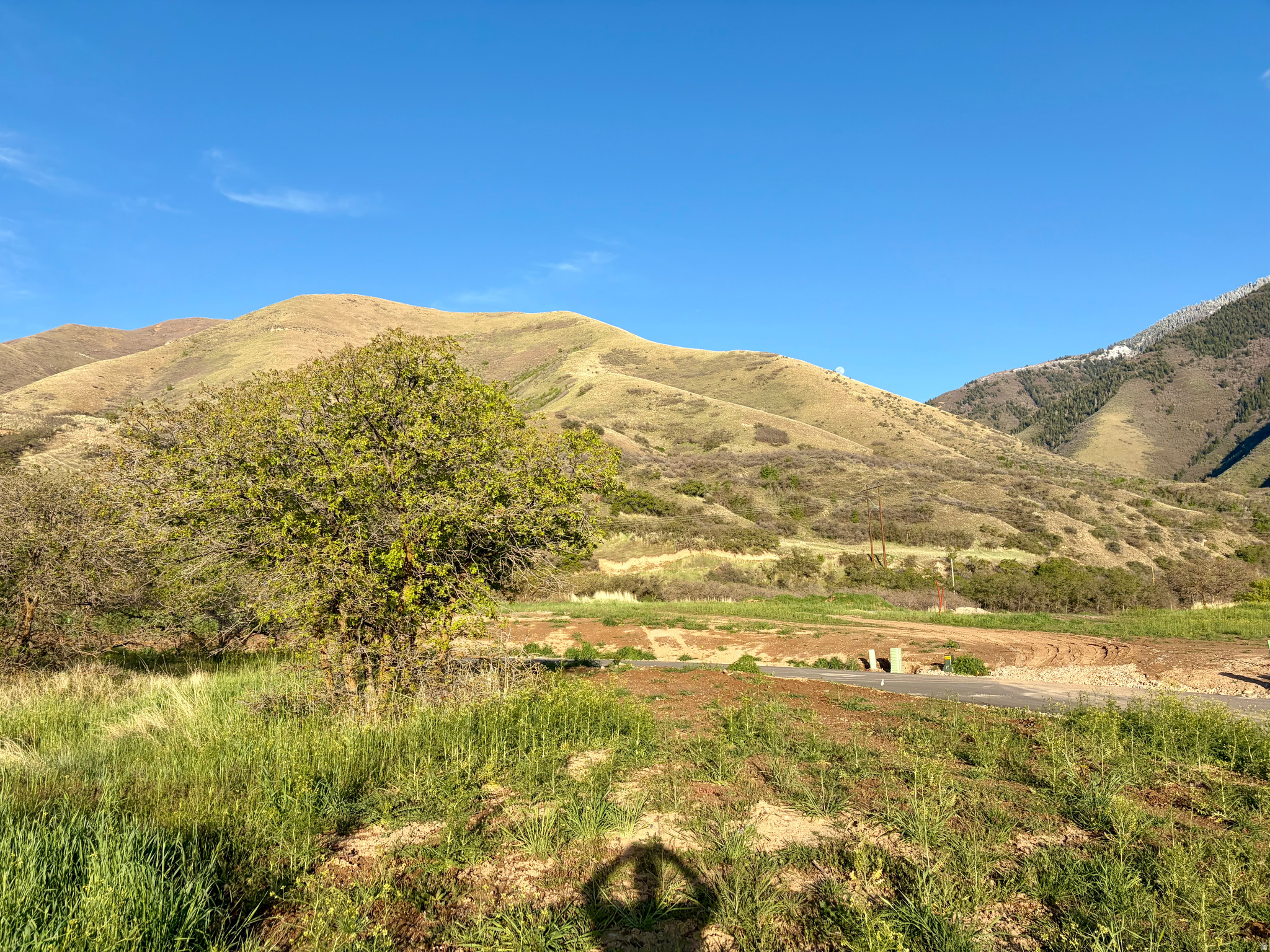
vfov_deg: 53.1
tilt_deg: +10.1
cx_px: 635
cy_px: 476
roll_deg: +0.4
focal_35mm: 26
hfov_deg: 67.3
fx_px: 954
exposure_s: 1/1799
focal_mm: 5.96
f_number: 1.6
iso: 50
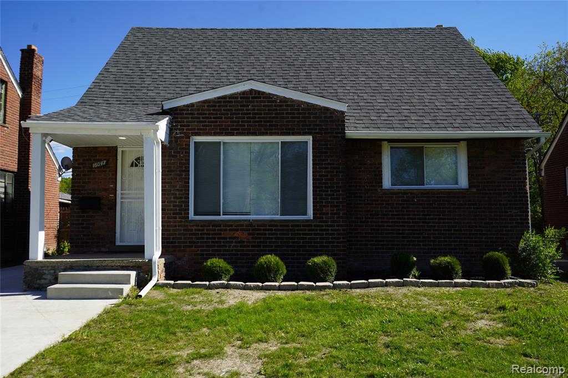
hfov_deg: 65.5
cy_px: 189
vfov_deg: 46.4
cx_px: 284
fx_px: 442
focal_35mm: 28
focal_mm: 28
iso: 100
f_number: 8
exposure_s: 1/250
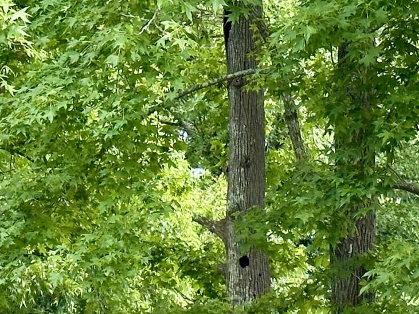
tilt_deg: +2.8
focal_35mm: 197
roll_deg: -0.5
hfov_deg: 10.0
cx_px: 382
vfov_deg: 7.3
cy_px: 563
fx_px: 2384
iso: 64
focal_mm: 6.86
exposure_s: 1/543
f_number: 1.78
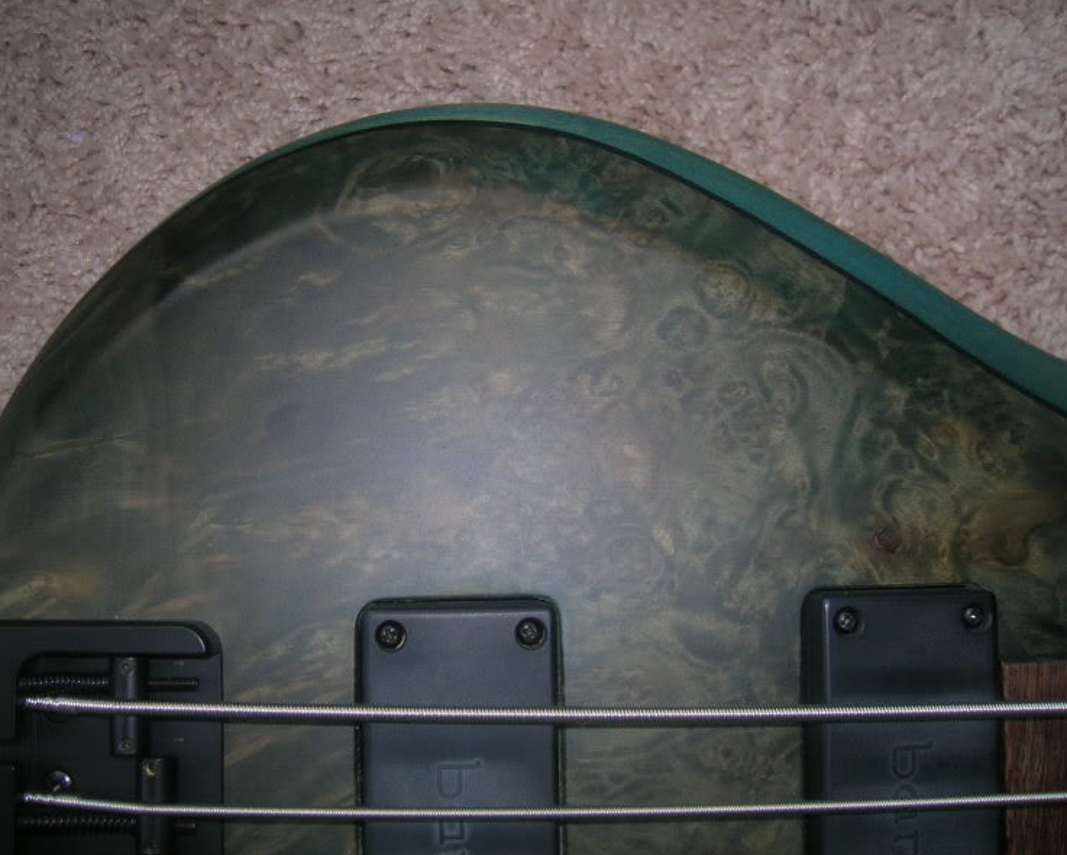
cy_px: 428
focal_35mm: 36
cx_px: 497
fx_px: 1137
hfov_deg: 50.2
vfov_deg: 41.2
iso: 50
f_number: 2.9
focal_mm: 5.7
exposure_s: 1/60.1
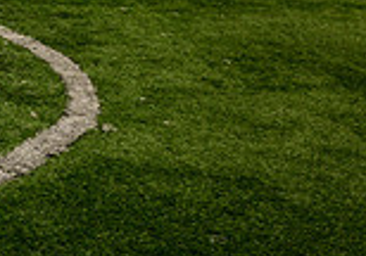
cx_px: -272
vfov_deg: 14.7
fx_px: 981
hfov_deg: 17.5
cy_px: 10
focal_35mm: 95
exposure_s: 1/15
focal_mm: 24
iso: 500
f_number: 7.1
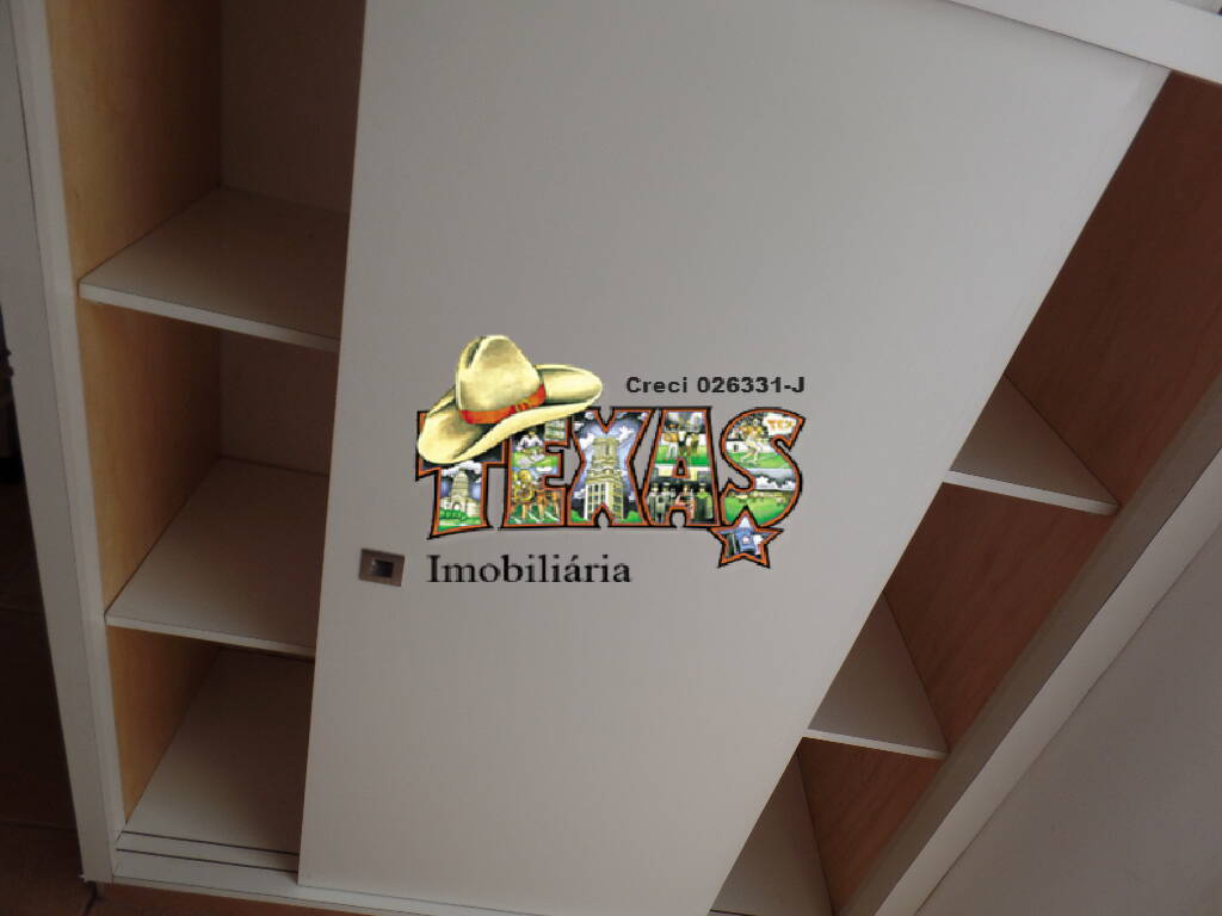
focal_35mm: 23
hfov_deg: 73.9
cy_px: 458
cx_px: 611
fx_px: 812
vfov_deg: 58.9
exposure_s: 1/30
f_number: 2.8
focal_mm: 4.1
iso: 120
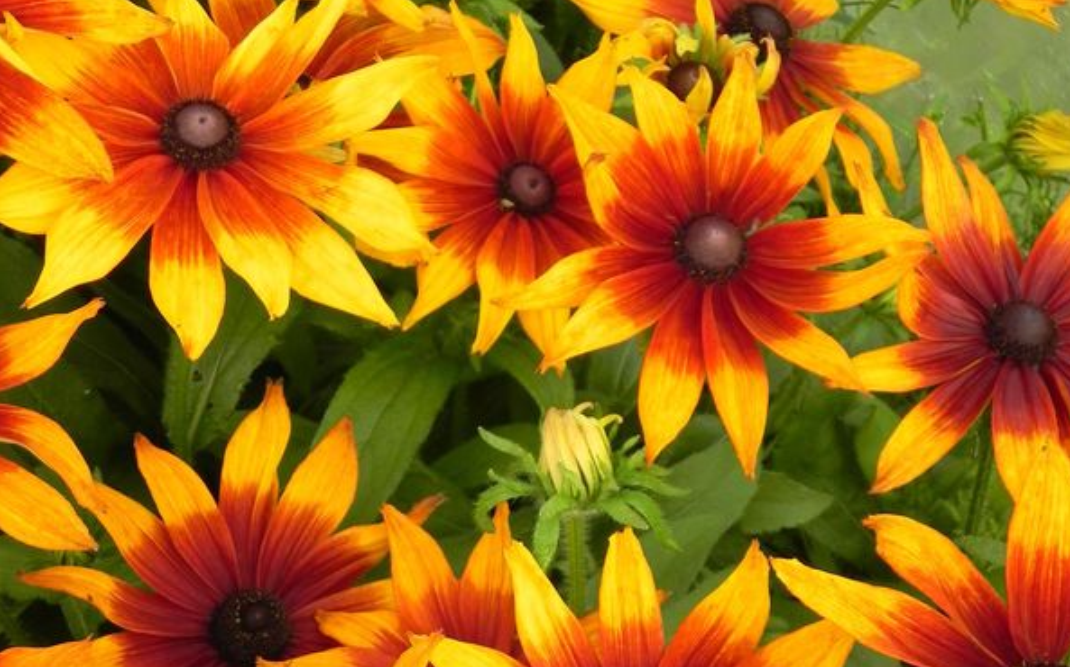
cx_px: 538
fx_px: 2419
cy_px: 530
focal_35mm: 83
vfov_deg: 15.6
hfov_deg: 24.9
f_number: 4
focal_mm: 10.3
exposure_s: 1/250
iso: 160
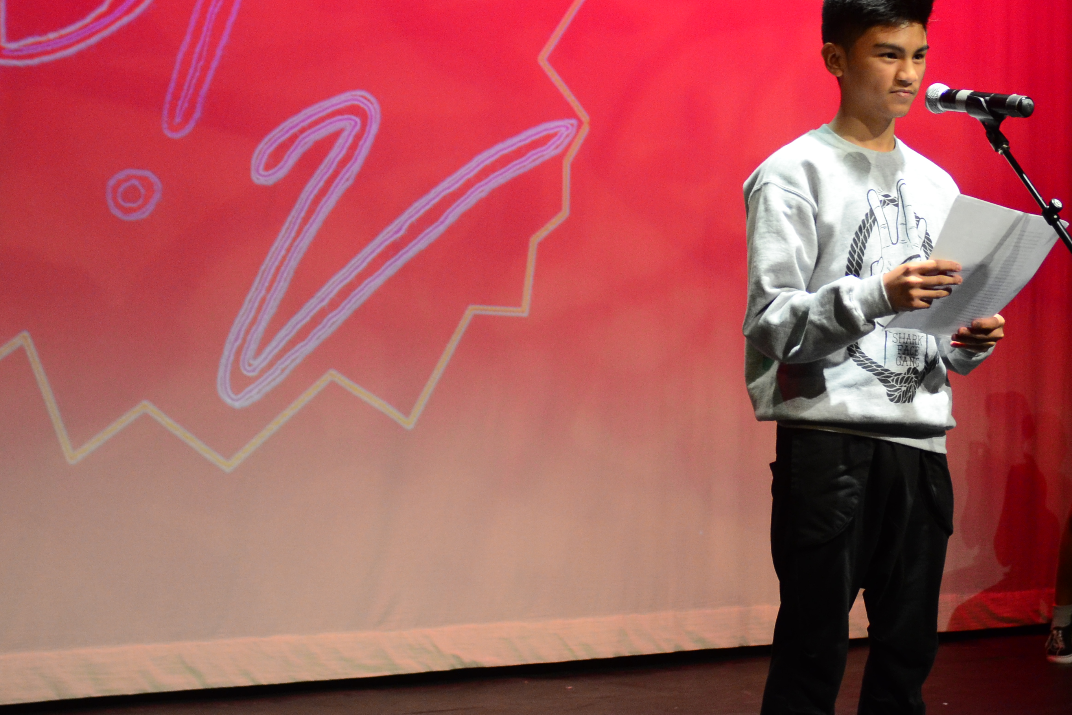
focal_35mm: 71
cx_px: 807
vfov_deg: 19.0
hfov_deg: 28.0
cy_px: 131
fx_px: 2114
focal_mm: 28
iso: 800
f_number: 2.8
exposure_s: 1/160
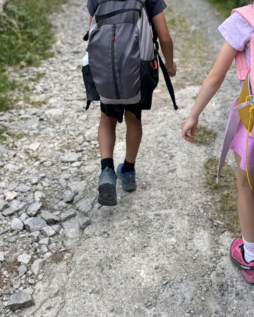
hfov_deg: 33.1
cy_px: 51
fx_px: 423
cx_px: 170
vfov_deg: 39.1
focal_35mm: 45
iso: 80
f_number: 1.78
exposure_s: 1/730
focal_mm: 6.76
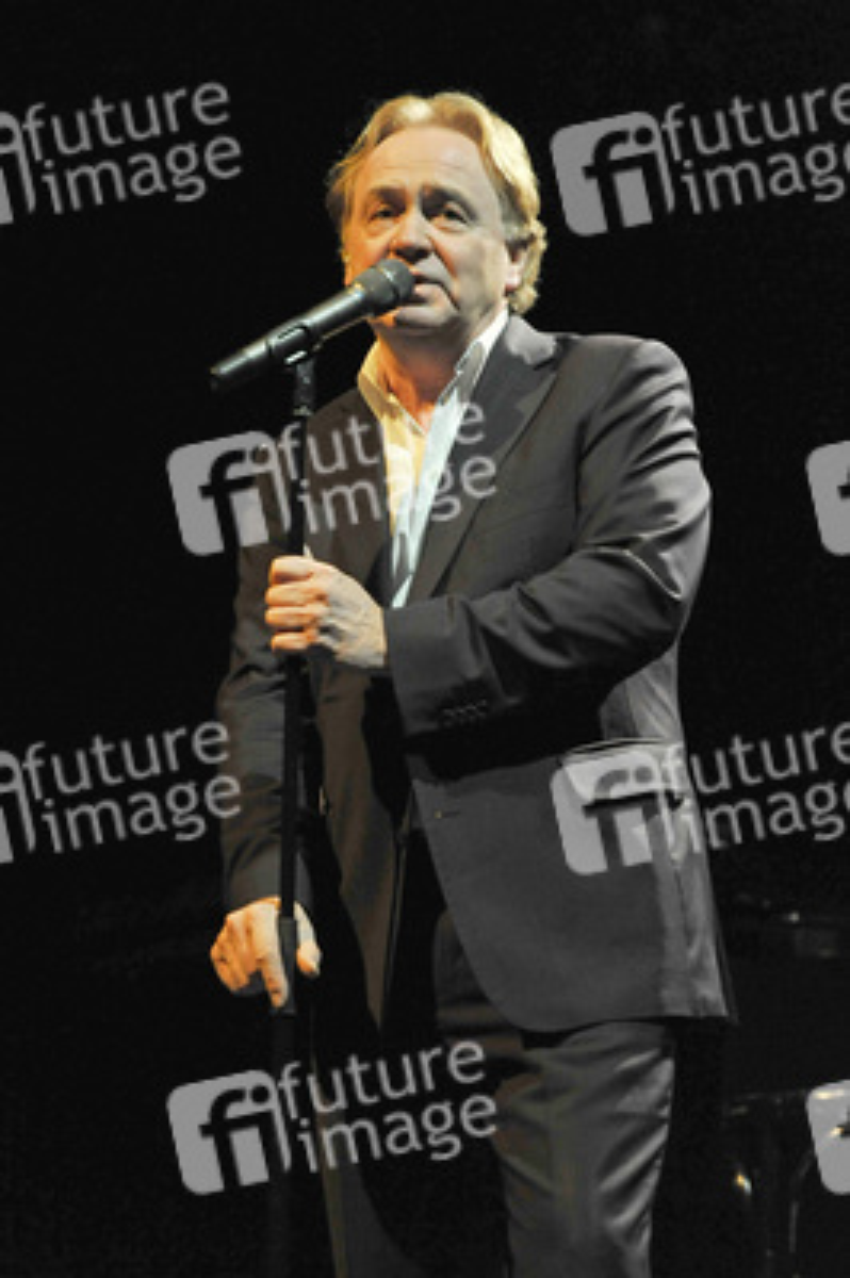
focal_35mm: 122
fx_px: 4328
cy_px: 639
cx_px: 425
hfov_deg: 11.2
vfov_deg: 16.8
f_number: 2.8
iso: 2500
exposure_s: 1/200
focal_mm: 122
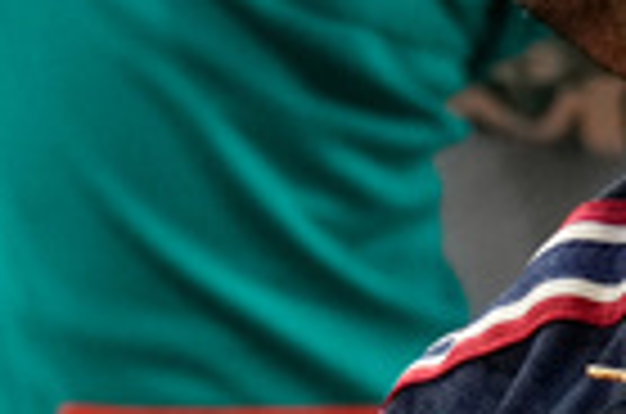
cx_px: 446
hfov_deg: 0.7
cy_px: 796
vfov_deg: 0.5
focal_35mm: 2954
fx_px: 51249
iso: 2500
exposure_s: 1/2500
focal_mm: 400
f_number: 2.8
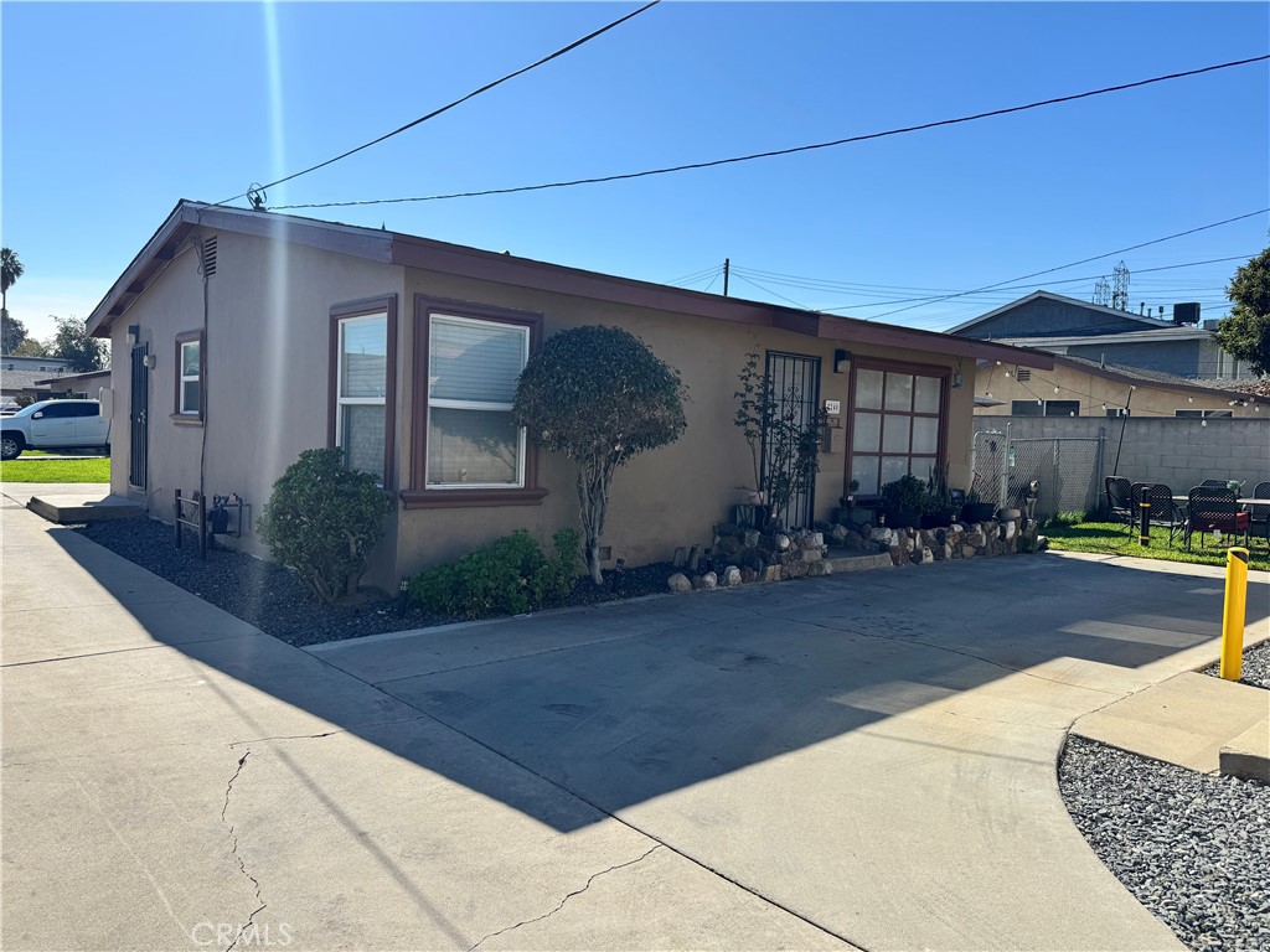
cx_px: 635
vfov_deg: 56.8
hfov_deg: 71.6
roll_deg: -2.3
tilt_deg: -2.9
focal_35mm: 24
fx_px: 881
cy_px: 476
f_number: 1.78
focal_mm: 6.76
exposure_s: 1/5348
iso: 80
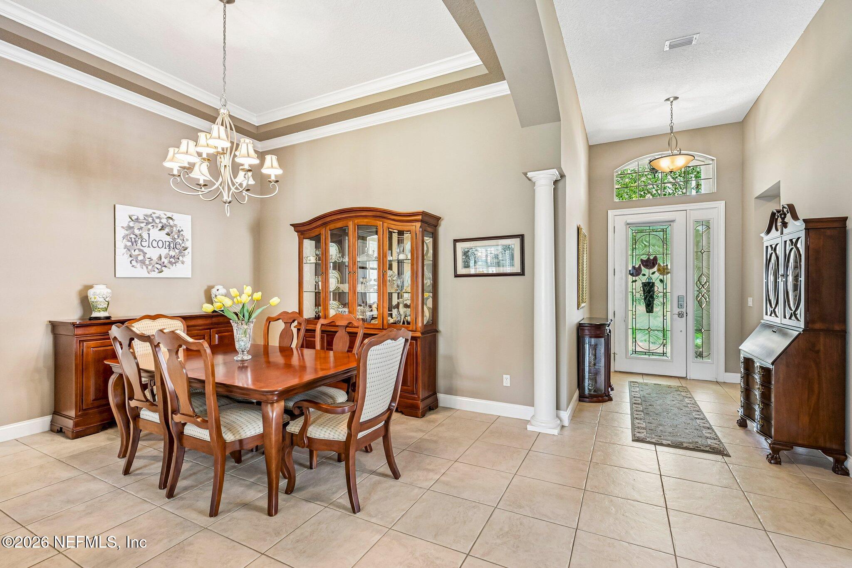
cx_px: 426
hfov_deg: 98.5
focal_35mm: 16
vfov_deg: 75.5
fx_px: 367
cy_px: 284
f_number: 8
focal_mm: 15.5
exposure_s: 1/3.33
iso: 400
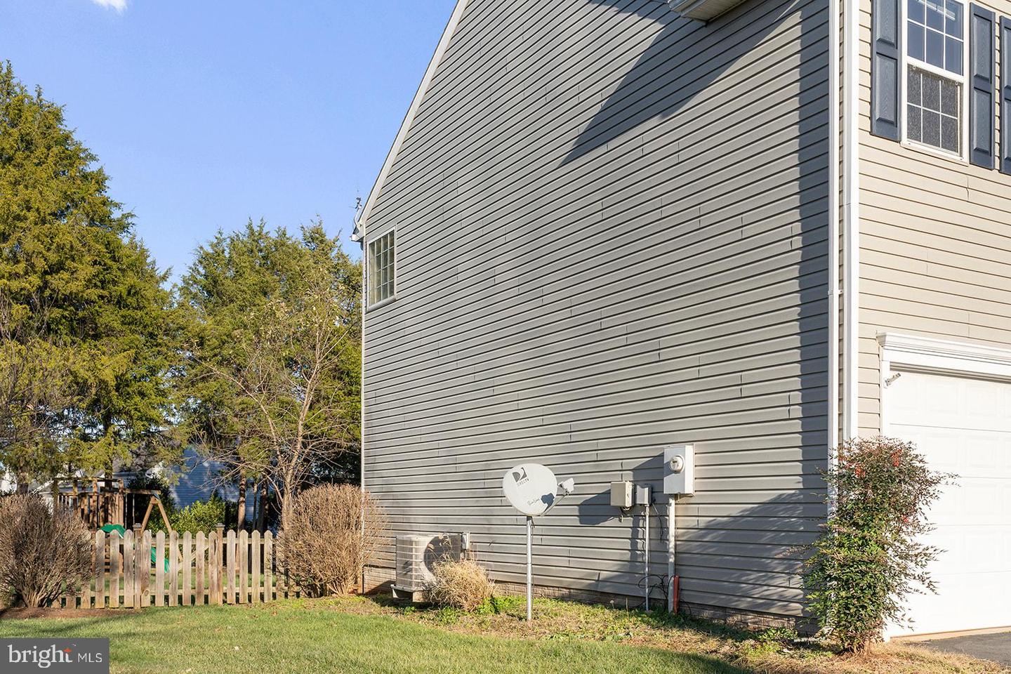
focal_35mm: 35
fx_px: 983
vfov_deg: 37.9
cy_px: 337
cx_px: 506
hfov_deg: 54.4
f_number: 9
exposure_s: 1/400
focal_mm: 35
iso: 100
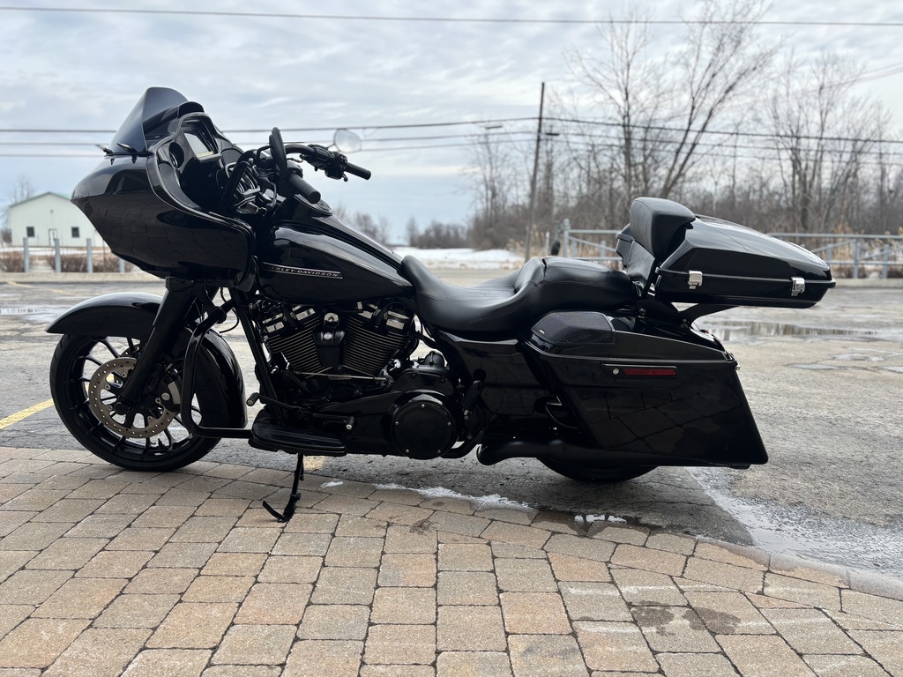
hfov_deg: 67.3
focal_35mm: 26
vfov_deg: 53.1
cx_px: 452
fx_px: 678
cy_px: 338
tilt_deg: -6.3
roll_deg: +0.7
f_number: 1.6
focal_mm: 5.96
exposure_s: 1/1499
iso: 50
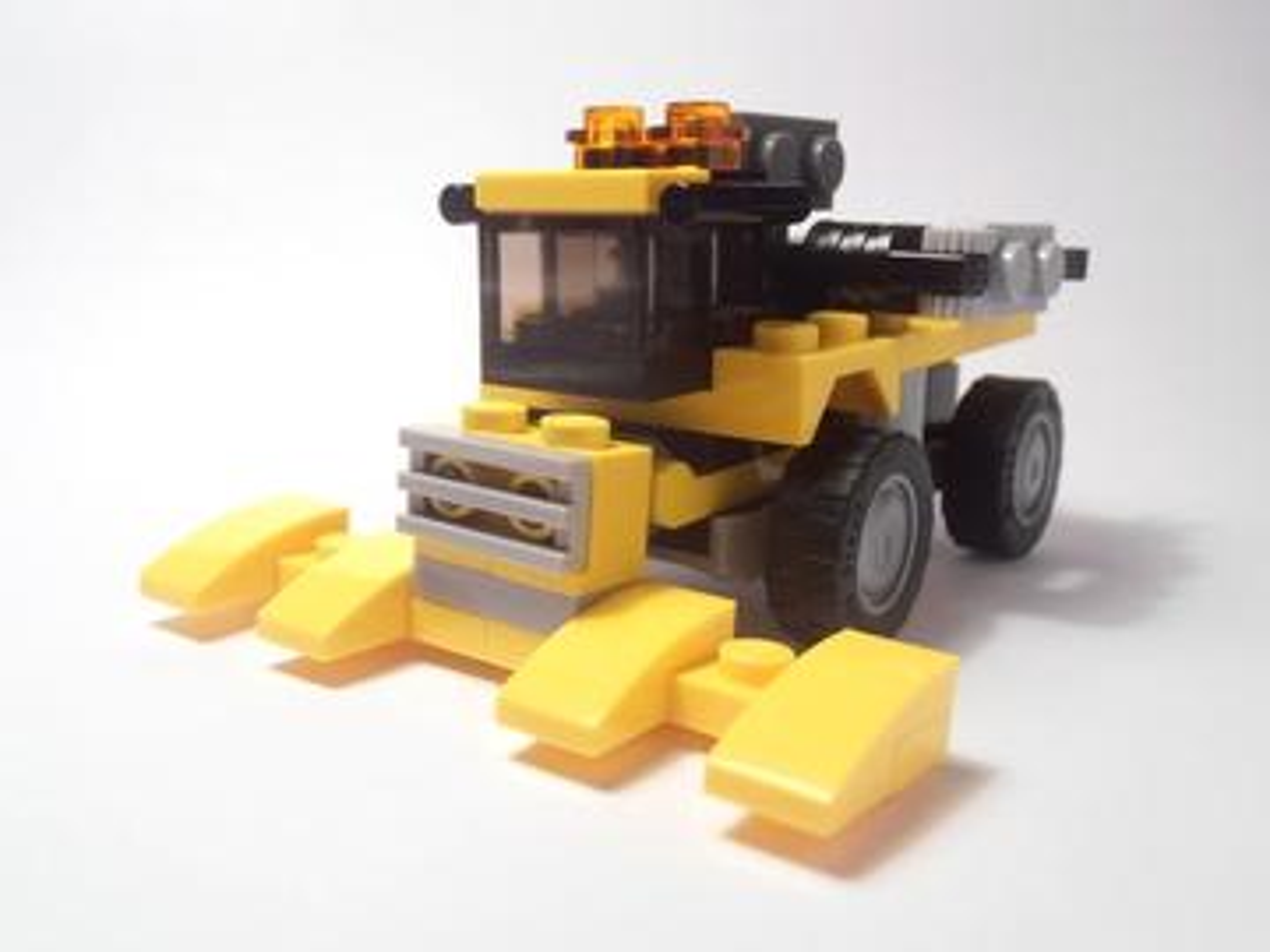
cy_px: 476
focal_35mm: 37
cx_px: 635
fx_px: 1357
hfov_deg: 50.1
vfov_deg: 38.7
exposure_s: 1/40
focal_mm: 6.61
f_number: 3.9
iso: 80
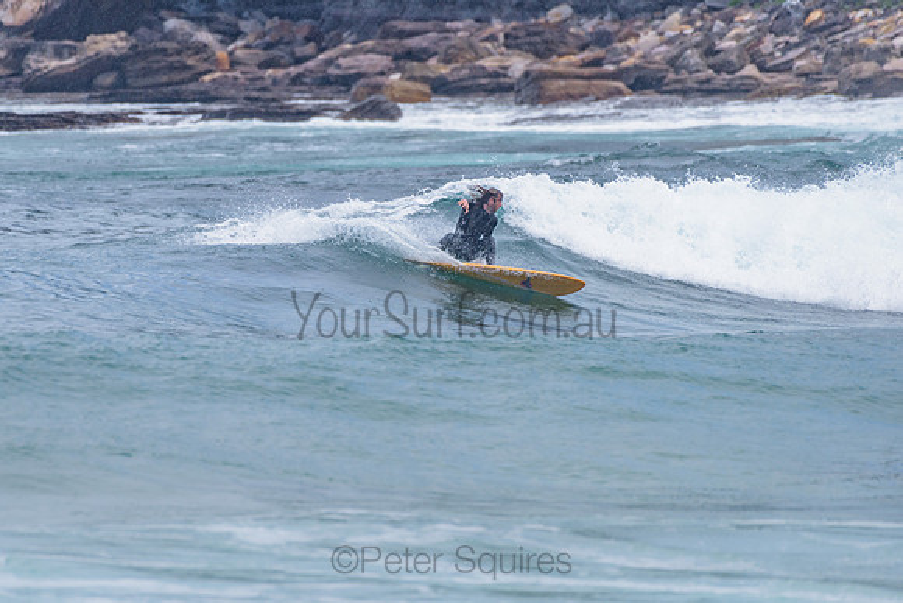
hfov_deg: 3.4
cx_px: 350
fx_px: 15372
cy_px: 249
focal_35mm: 613
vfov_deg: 2.2
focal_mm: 500
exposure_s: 1/2000
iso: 250
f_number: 5.6
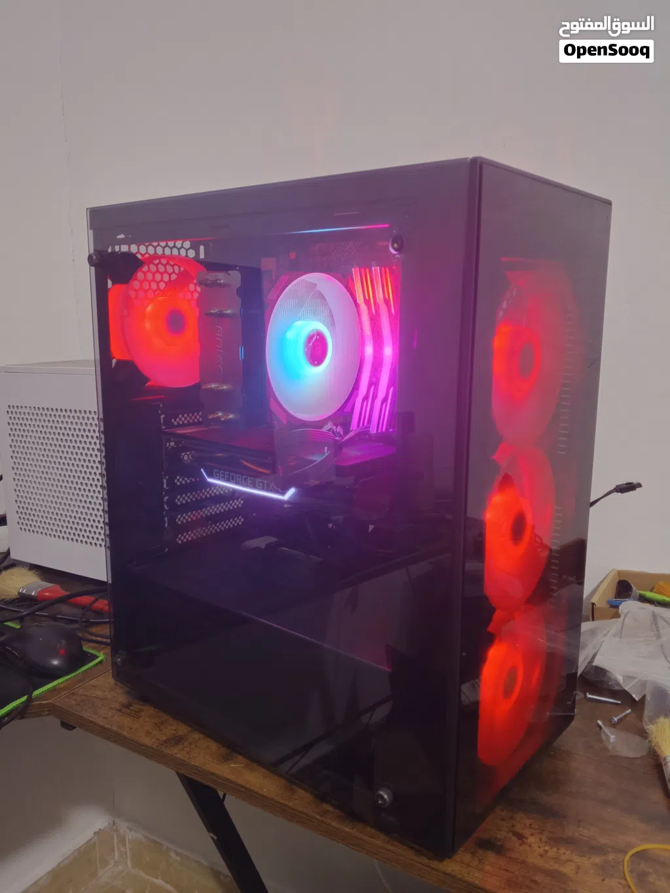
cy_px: 446
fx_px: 593
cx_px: 335
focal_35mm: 23
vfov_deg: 73.9
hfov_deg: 58.9
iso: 929
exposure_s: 1/33.3
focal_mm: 4.09
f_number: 1.6
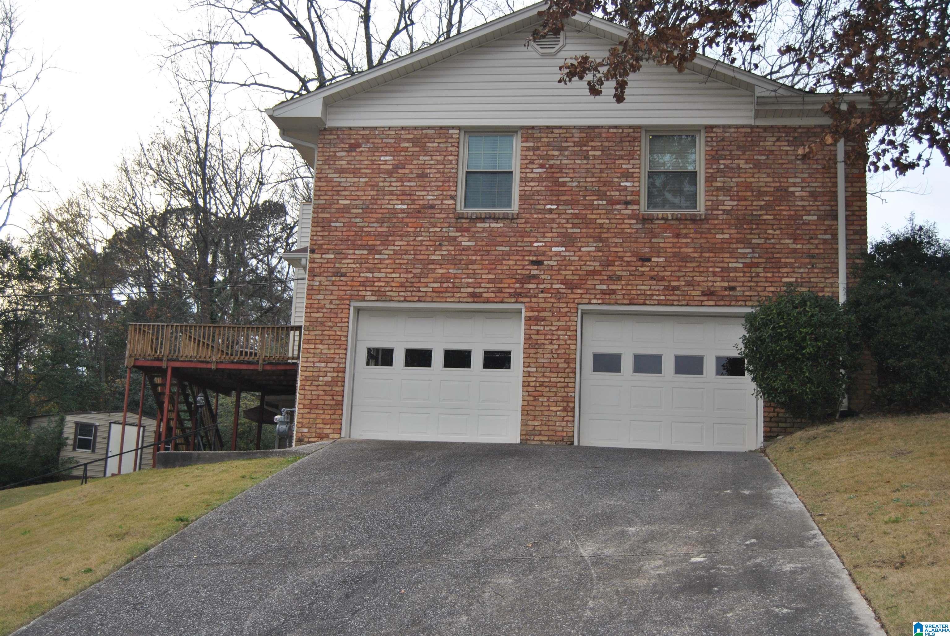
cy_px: 318
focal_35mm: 42
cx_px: 475
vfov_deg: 32.0
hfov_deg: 46.4
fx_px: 1110
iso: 200
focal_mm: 28
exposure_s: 1/125
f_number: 4
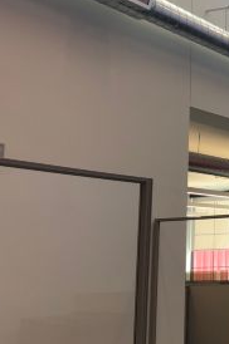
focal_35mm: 71
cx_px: 339
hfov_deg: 17.3
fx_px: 679
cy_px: 128
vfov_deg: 28.4
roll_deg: +1.6
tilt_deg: +10.8
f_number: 1.8
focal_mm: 4
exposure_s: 1/120
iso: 32
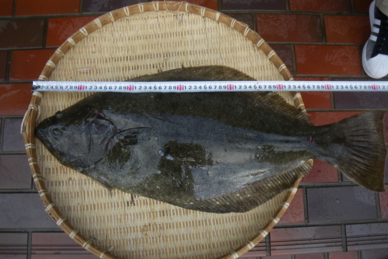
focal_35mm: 30
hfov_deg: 61.9
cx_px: 190
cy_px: 148
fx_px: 323
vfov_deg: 43.5
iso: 50
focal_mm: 5
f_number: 3.5
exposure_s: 1/50
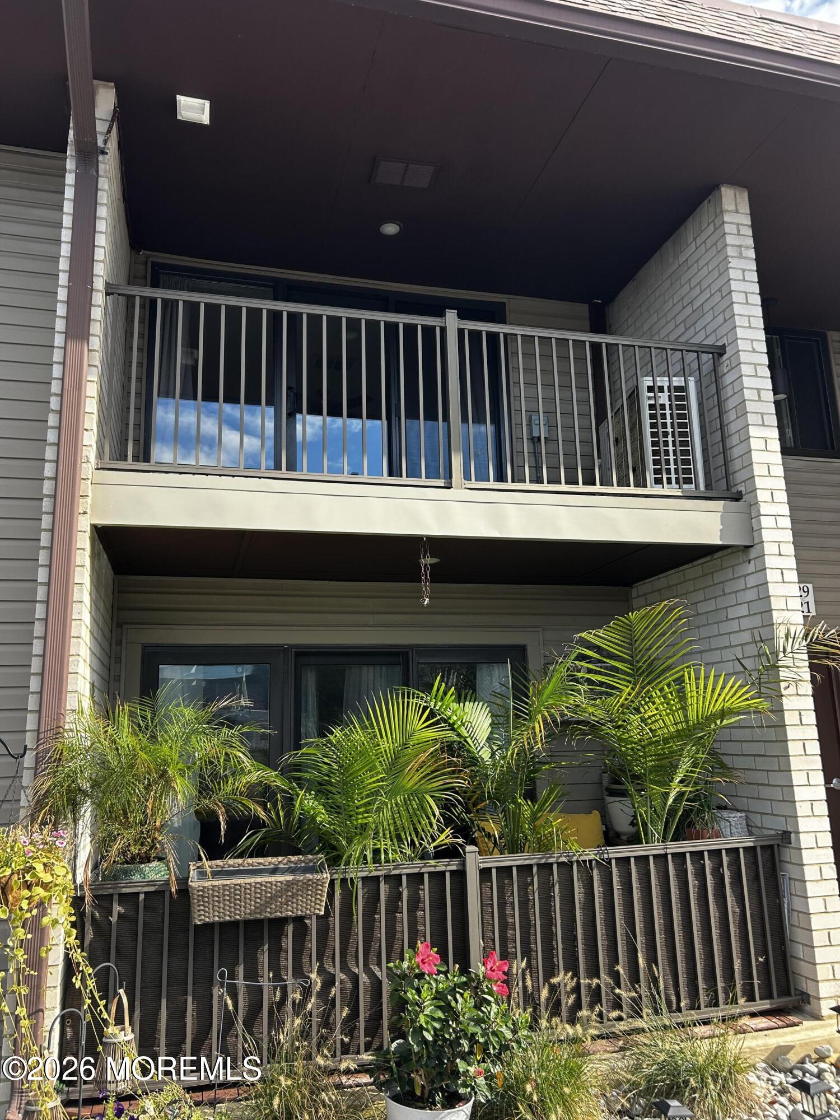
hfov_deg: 53.1
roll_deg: +1.8
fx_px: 841
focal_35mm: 26
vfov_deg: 67.3
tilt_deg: +11.9
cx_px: 420
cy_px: 560
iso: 50
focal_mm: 5.7
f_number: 1.5
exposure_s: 1/803
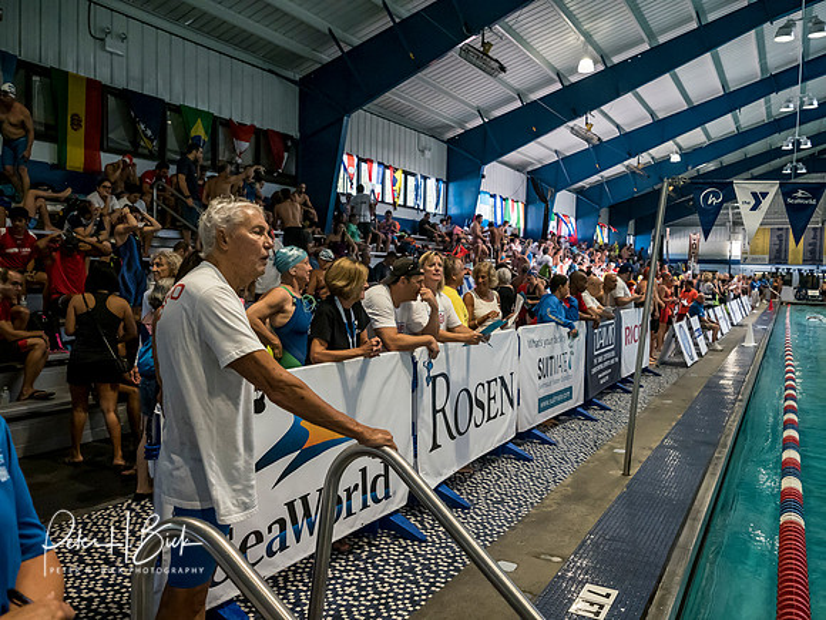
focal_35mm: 28
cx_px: 413
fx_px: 668
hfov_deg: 63.4
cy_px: 310
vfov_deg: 49.7
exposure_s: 1/1000
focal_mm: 14
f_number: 2.8
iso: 3200
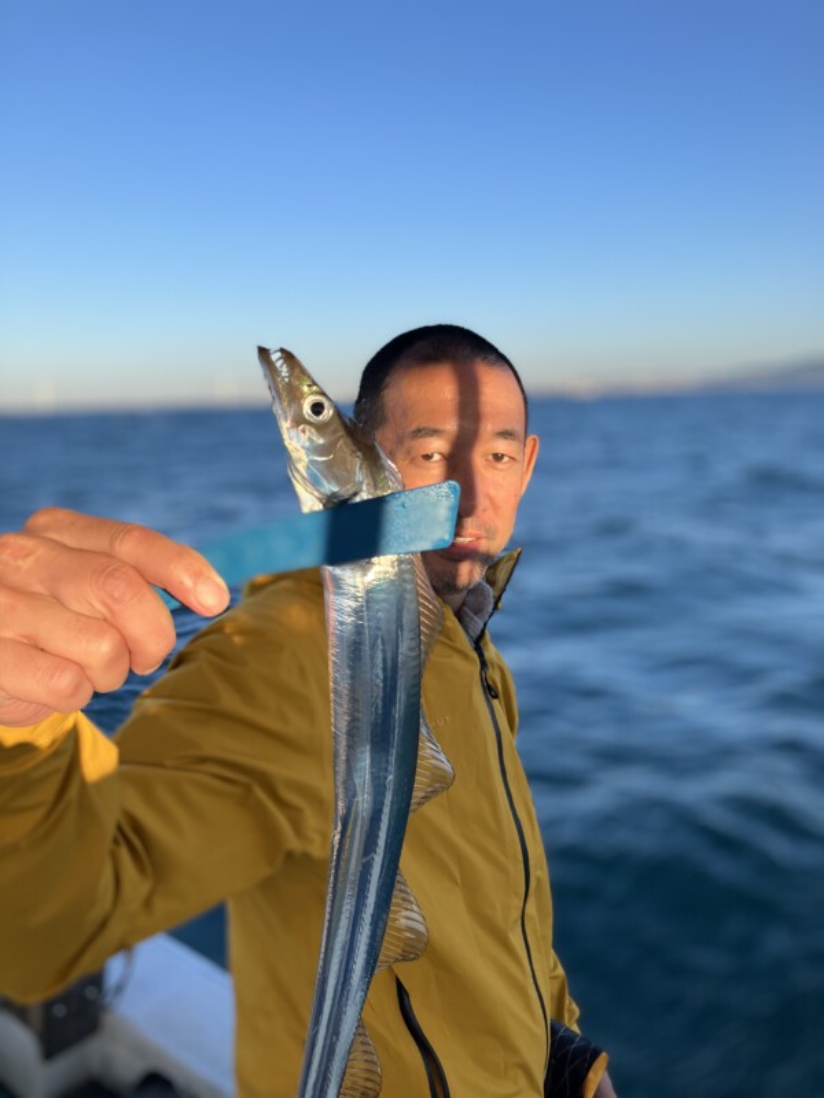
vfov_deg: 63.4
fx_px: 889
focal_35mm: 28
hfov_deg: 49.7
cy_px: 549
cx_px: 412
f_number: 1.8
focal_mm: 3.99
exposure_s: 1/810
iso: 32
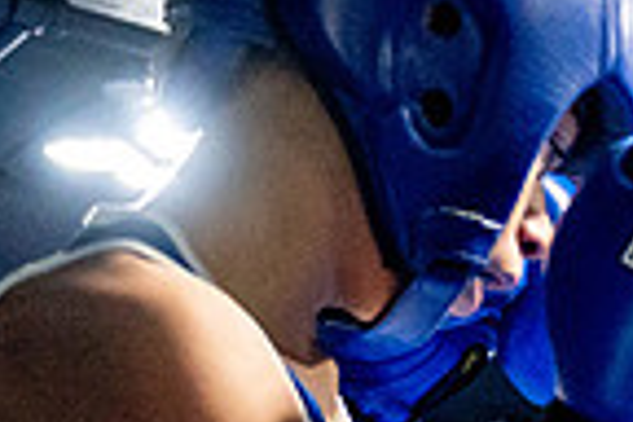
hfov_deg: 14.6
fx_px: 2338
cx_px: 870
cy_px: 793
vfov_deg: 9.7
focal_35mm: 133
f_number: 2.8
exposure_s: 1/800
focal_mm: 22
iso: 5000
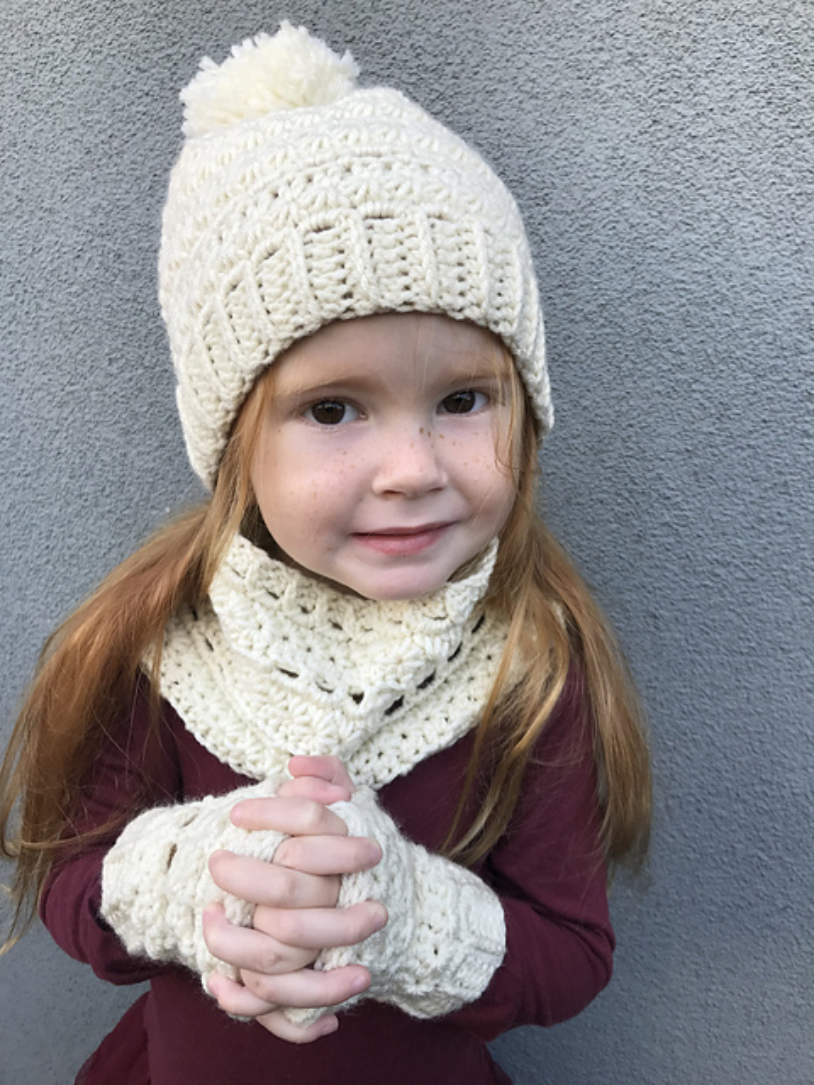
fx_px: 878
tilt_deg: -10.5
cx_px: 407
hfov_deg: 49.7
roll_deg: -2.2
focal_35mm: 28
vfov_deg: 63.4
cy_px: 542
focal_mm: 3.99
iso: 20
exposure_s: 1/225
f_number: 1.8
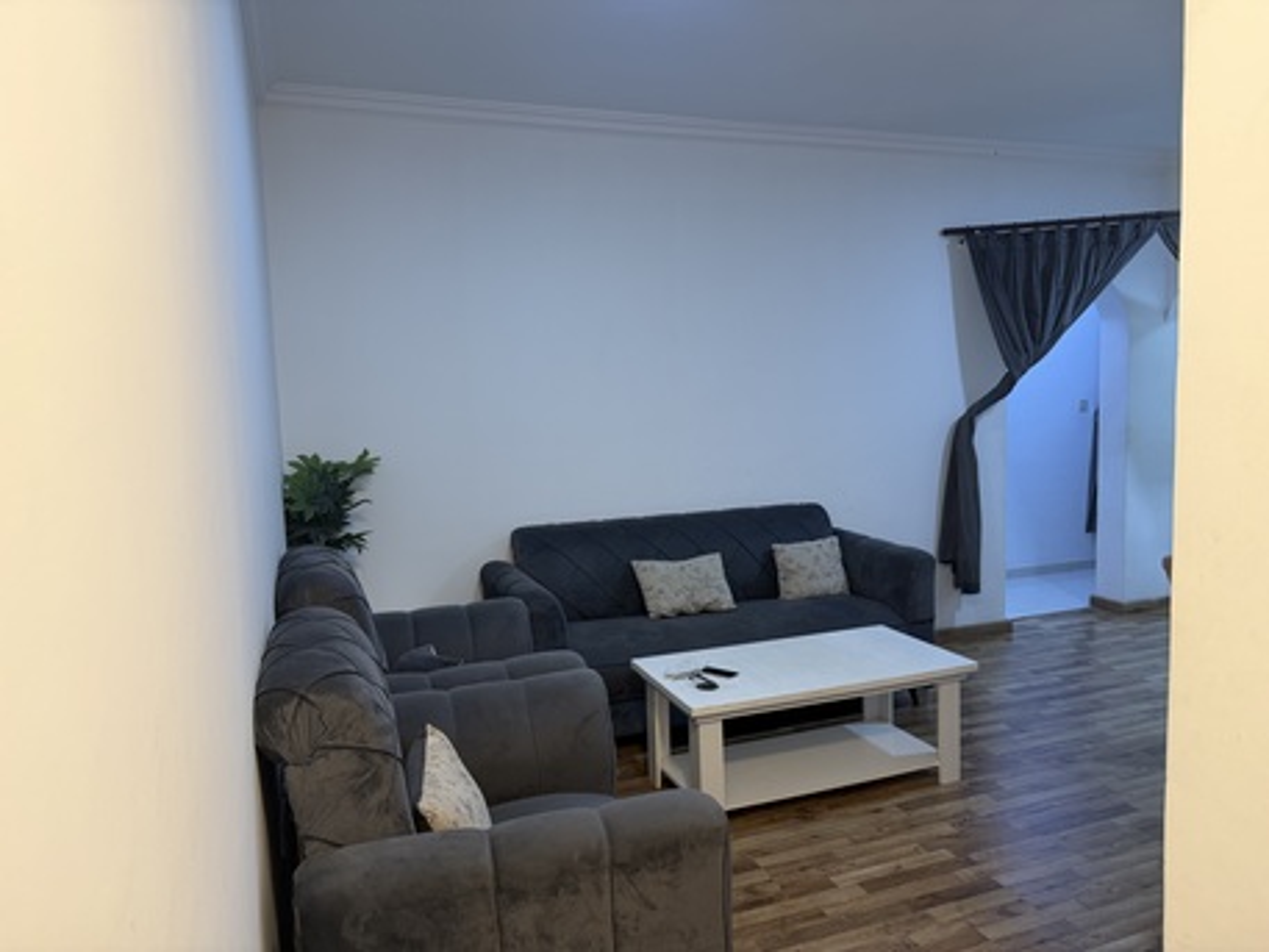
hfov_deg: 71.6
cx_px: 634
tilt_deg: -5.9
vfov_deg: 56.8
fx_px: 880
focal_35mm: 24
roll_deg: +2.3
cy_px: 476
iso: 100
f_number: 1.78
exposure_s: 1/60
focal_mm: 6.76
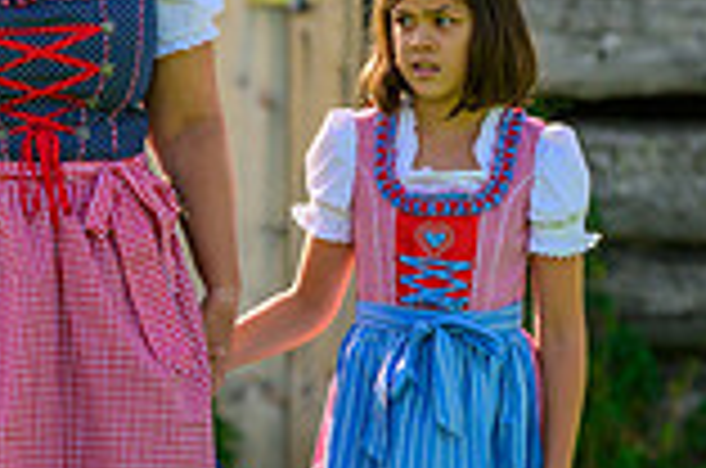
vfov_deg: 2.1
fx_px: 13054
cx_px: 270
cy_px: 284
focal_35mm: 667
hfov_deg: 3.1
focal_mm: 180
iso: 320
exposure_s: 1/2500
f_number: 4
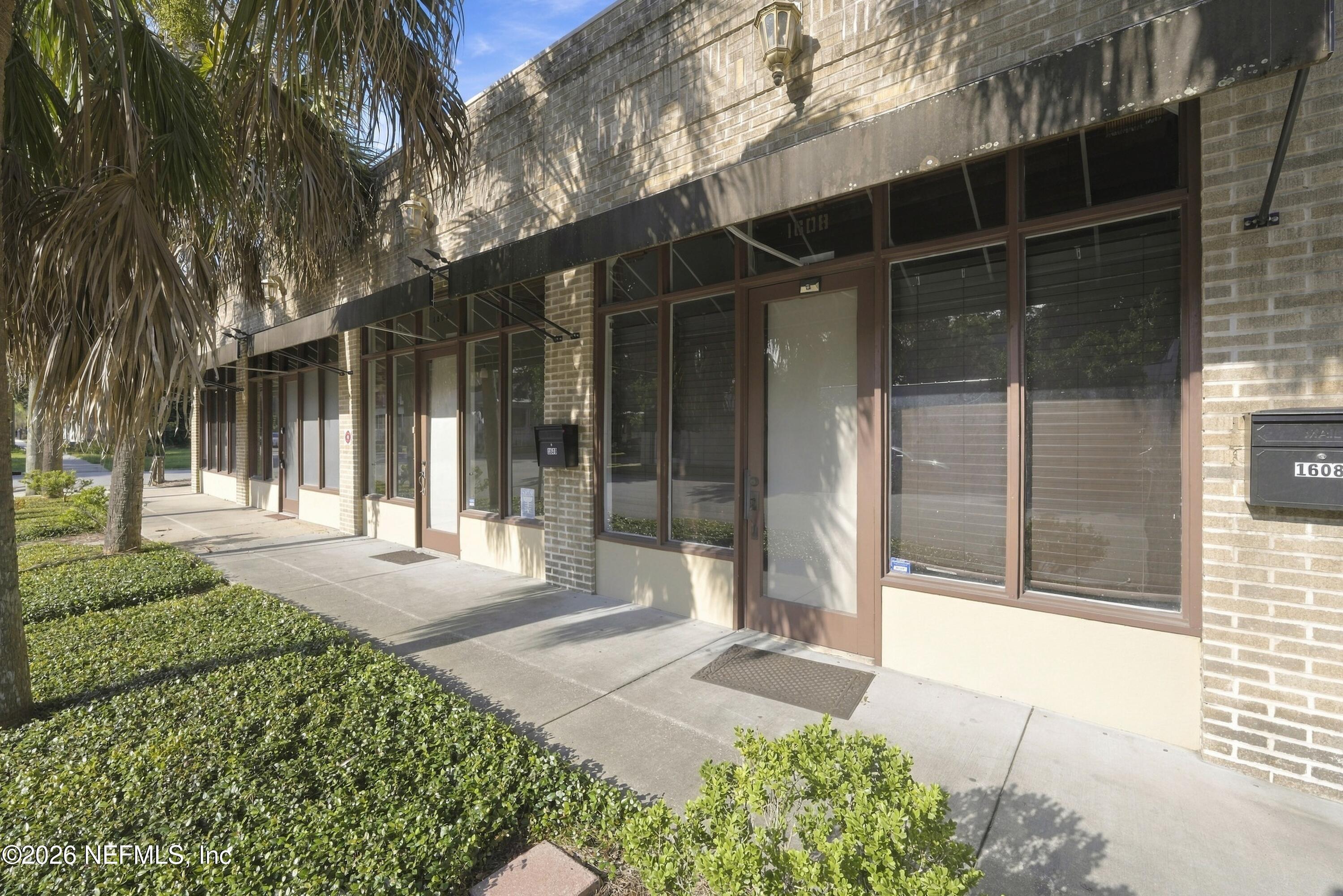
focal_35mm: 14
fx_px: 522
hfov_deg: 104.3
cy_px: 448
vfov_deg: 81.2
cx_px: 672
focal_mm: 14
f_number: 10
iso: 640
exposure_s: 1/100
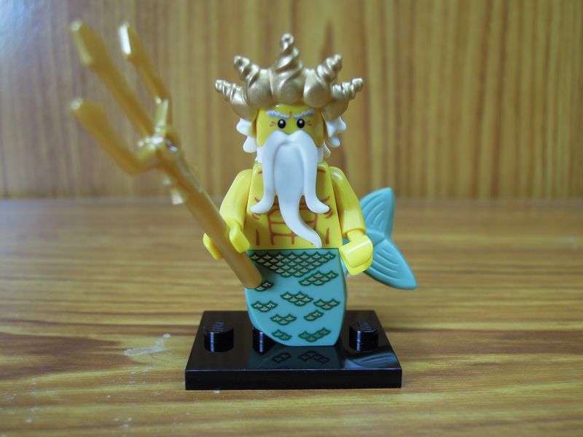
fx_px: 589
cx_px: 292
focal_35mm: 35
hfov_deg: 52.6
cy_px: 218
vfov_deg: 40.7
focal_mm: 6.3
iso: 160
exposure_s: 1/40
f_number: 2.8
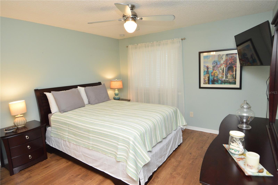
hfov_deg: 90.1
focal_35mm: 18
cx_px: 139
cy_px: 92
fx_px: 139
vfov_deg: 67.3
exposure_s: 1/60
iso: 900
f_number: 4
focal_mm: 12
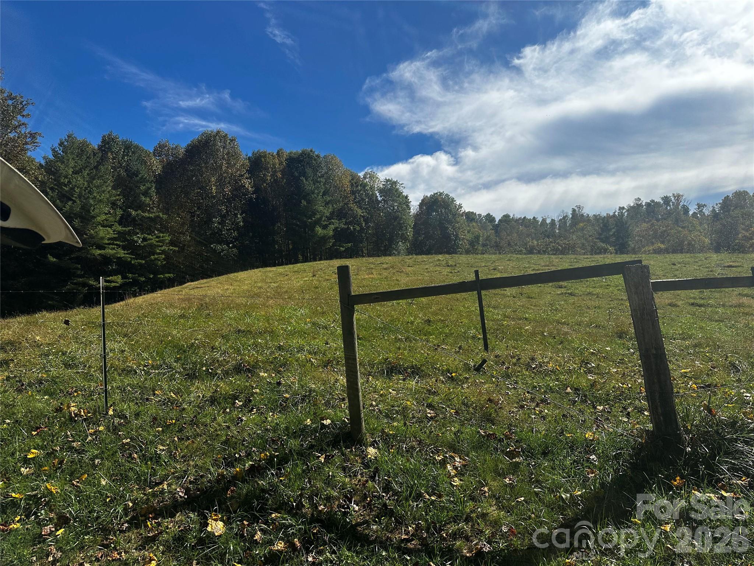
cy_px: 283
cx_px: 377
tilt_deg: +9.2
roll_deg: +1.5
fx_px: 523
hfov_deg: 71.6
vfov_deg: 56.8
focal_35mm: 24
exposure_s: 1/5848
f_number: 1.78
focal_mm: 6.86
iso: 80
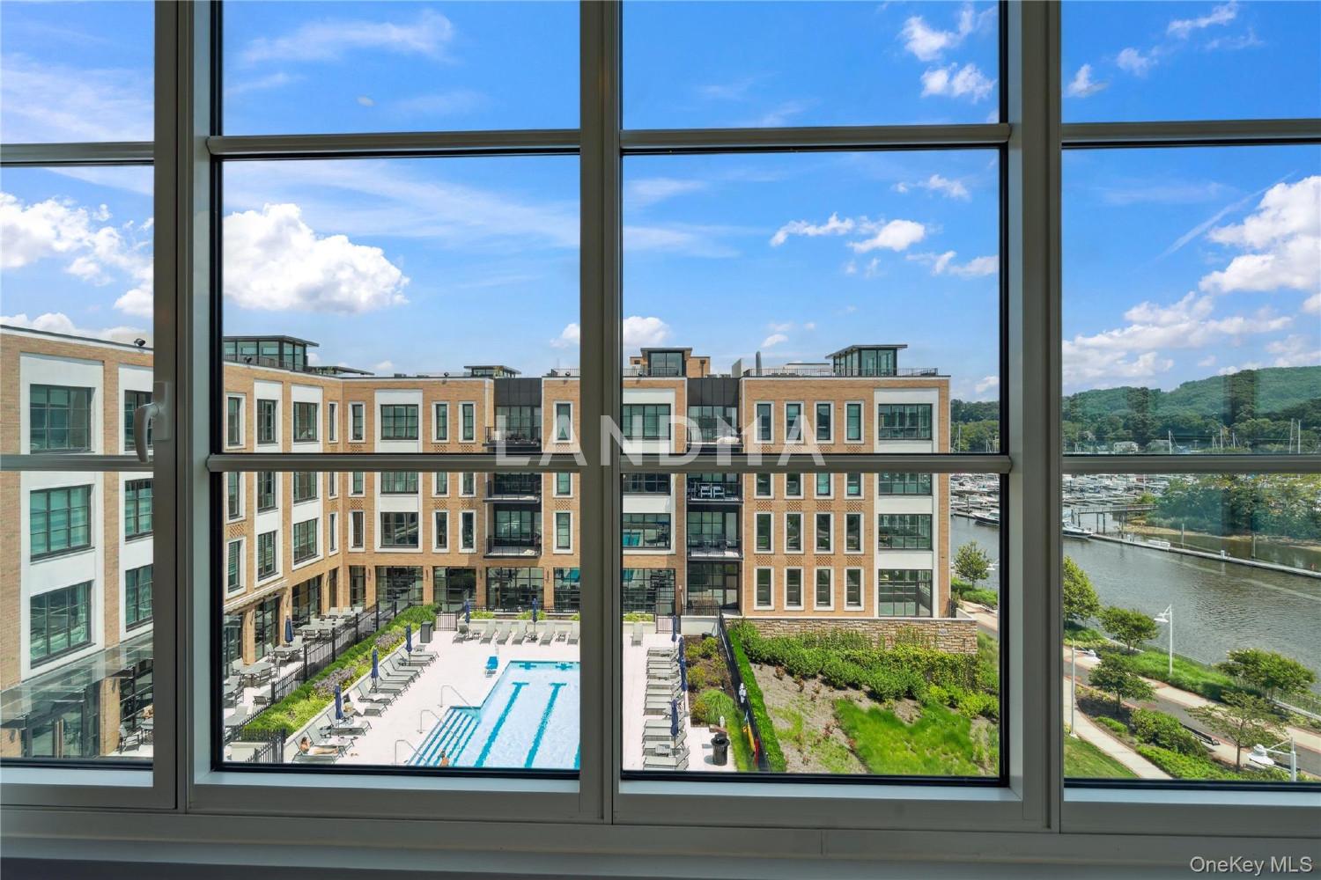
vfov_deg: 73.7
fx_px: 587
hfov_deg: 96.7
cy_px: 440
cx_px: 660
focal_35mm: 16
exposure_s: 1/80
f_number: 9
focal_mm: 16
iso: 80
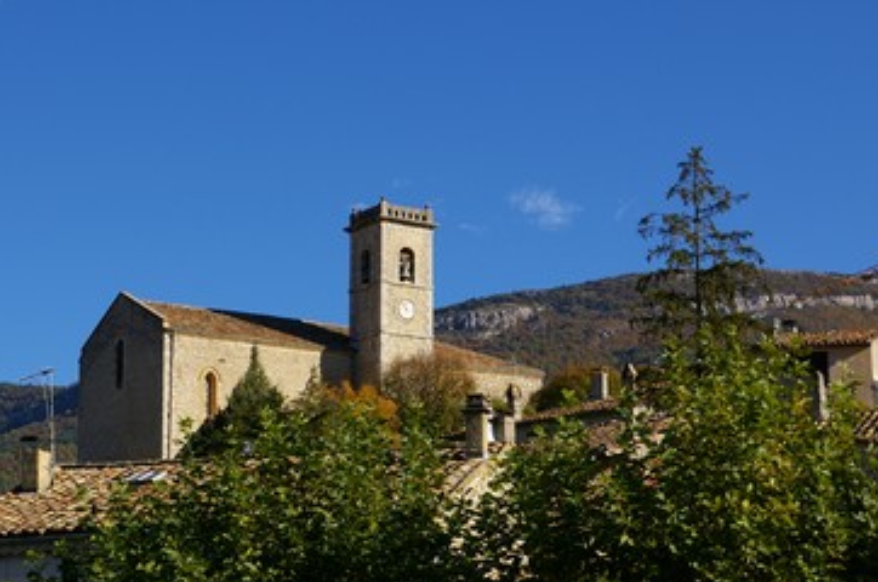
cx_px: 369
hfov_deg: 19.9
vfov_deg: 13.3
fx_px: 2498
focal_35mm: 103
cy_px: 244
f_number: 11
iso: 200
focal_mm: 55
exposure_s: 1/350
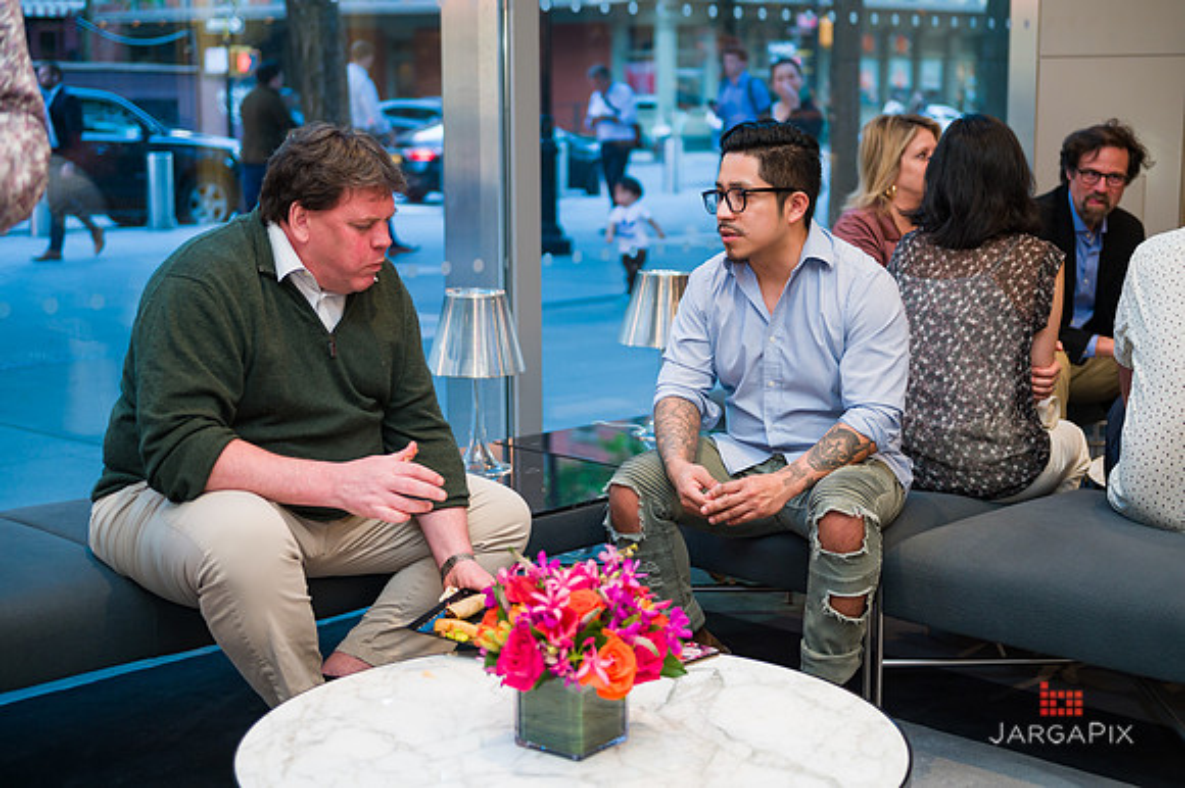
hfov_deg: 35.7
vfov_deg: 24.2
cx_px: 592
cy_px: 394
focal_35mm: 56
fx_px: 1842
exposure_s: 1/200
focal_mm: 56
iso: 400
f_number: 3.2
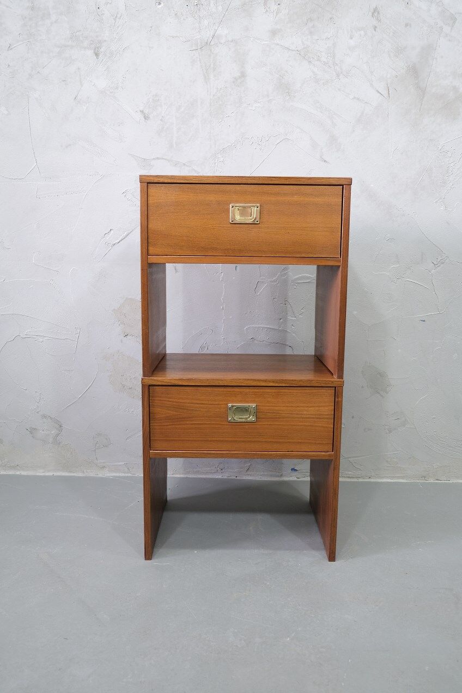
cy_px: 346
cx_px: 231
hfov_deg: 45.0
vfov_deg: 63.7
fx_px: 558
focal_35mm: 29
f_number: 2.8
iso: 400
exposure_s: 1/27
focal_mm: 19.6
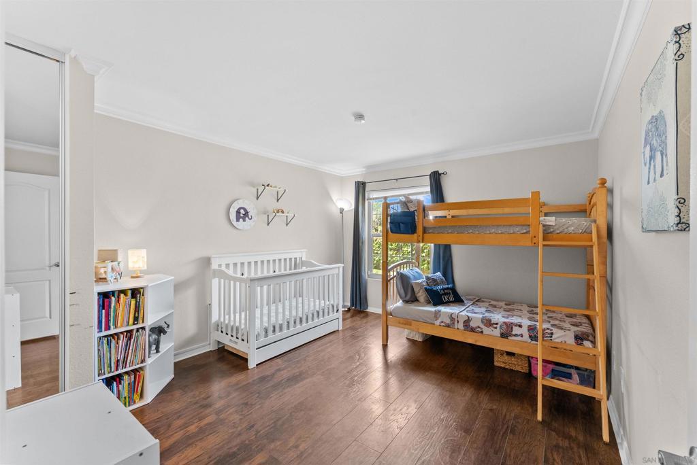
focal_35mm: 14
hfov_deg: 104.2
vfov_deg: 81.3
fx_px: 271
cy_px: 232
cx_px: 348
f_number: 10
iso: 800
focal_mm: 14
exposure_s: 1/4
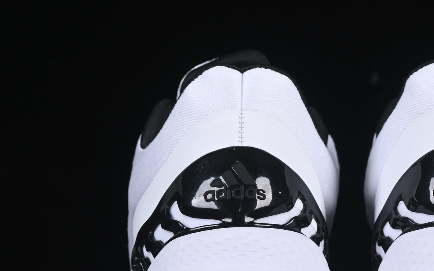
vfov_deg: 6.9
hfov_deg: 10.9
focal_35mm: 191
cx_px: 358
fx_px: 2259
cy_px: 128
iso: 160
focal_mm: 50
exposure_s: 1/80
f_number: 8
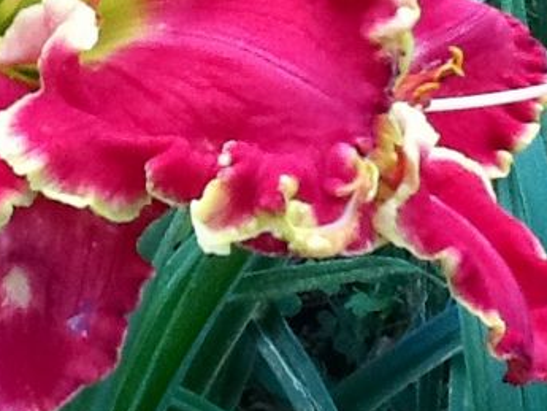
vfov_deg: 14.4
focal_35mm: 102
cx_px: 90
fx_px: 1612
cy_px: 32
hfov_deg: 19.0
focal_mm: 2.03
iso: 160
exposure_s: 1/30
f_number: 2.4
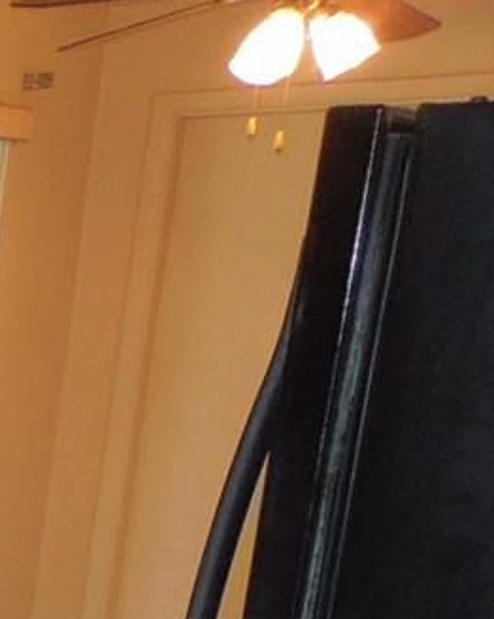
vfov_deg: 14.5
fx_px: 2177
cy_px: 1055
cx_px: -1003
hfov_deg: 9.8
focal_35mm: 119
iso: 280
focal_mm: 4.5
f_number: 3.3
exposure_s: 1/30
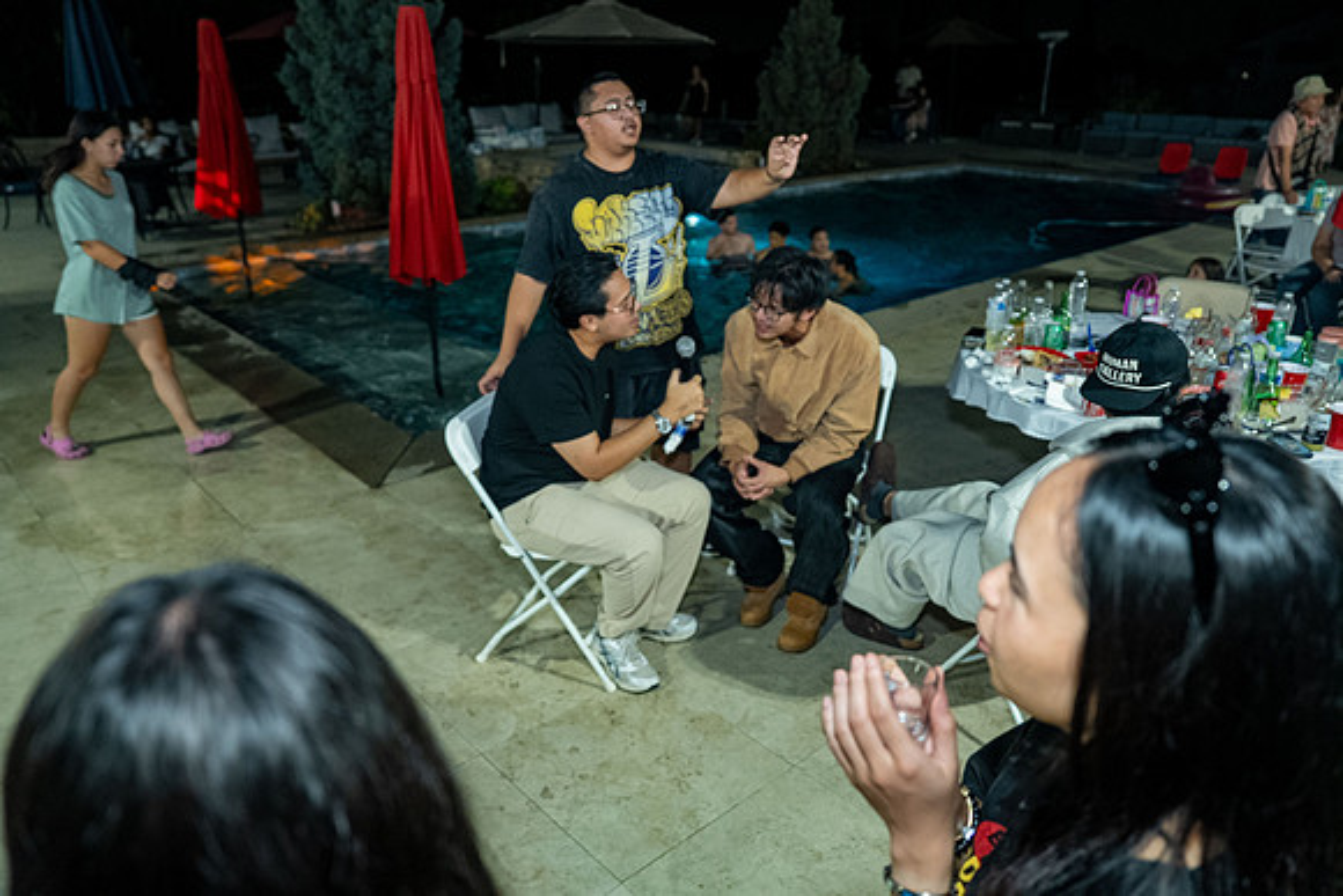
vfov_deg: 51.3
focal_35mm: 25
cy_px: 448
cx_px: 672
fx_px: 933
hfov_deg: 71.5
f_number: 2.8
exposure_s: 1/100
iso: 1600
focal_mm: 25
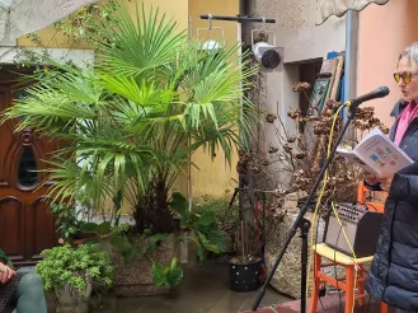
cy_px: 127
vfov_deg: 34.2
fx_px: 507
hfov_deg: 42.2
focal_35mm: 42
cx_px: 353
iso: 40
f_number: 1.8
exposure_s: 1/200
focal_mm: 5.54
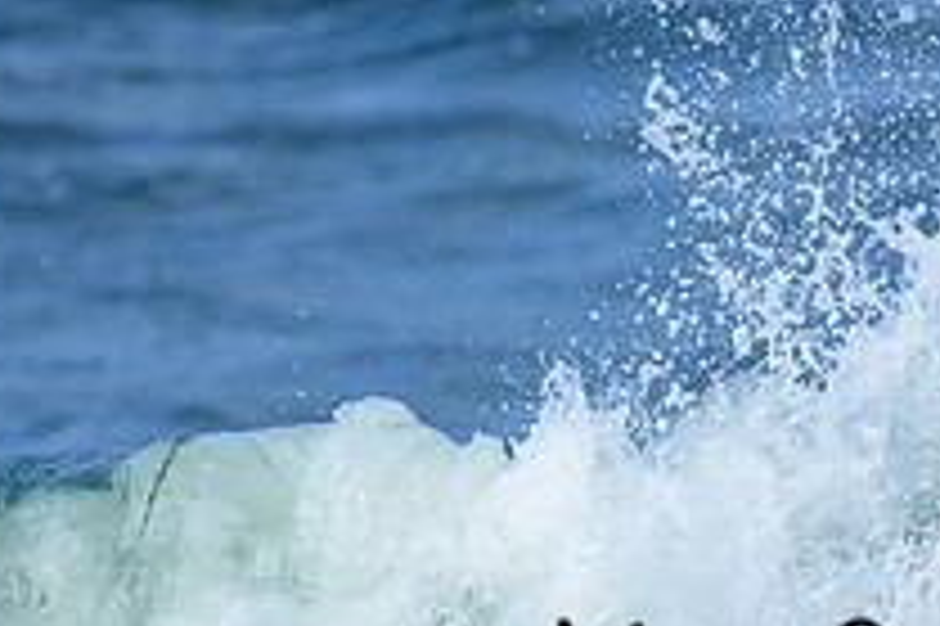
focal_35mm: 2741
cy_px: 641
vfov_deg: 0.5
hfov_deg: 0.8
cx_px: 1174
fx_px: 71512
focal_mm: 800
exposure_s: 1/2000
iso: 280
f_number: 6.3
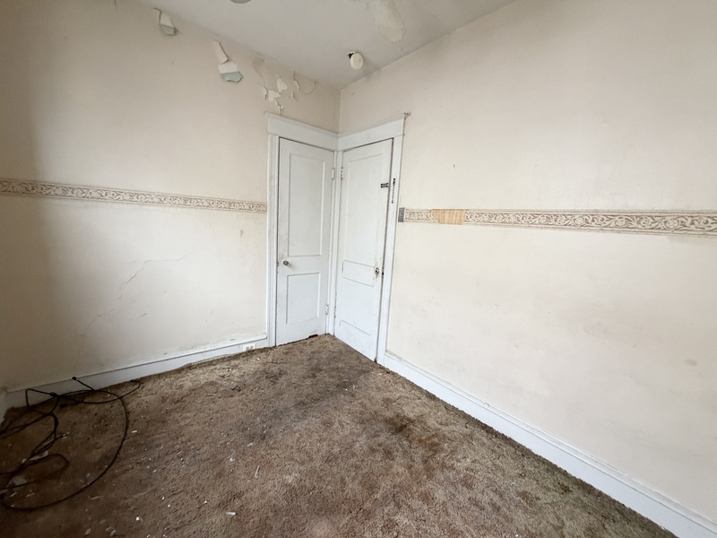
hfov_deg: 102.1
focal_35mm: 14
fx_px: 290
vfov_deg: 85.7
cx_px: 358
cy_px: 269
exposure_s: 1/60
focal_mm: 2.22
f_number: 2.2
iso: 320
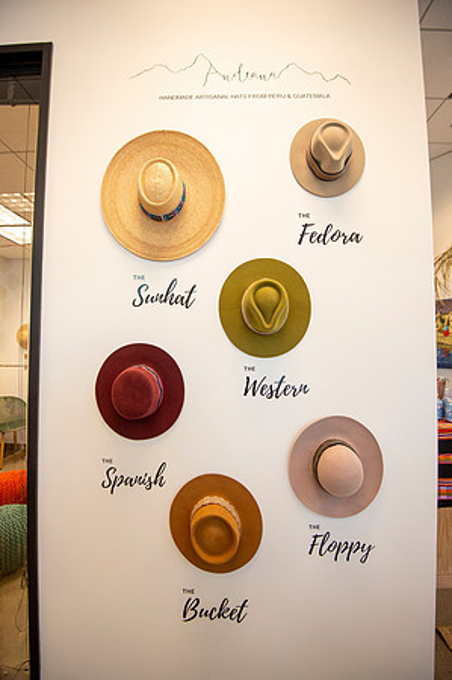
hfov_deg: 73.6
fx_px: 302
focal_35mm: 16
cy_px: 340
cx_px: 226
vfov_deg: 96.8
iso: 2000
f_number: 4
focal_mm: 16
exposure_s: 1/160
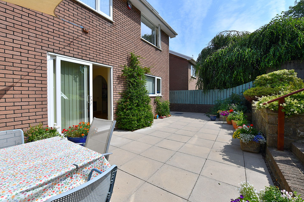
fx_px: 127
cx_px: 145
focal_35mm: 15
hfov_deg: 100.3
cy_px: 98
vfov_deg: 77.3
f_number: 13
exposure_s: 1/640
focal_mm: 14
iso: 250
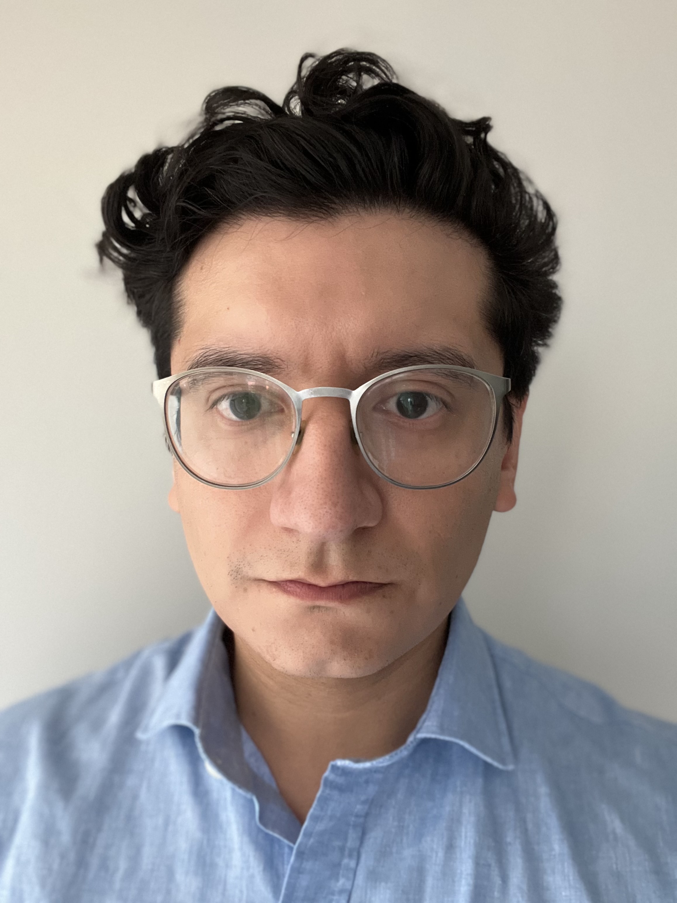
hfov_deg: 46.8
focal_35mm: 30
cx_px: 338
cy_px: 452
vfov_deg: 60.0
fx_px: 782
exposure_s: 1/45
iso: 400
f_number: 2.2
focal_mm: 2.71
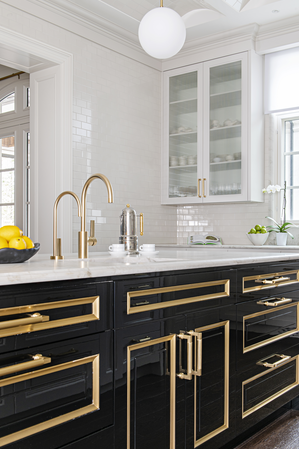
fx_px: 487
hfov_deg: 34.2
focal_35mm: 39
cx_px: 156
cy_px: 241
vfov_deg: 49.5
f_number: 9
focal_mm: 36
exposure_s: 1/2.5
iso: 320
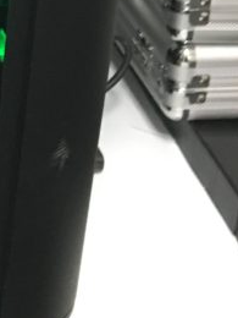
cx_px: -217
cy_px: -38
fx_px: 1045
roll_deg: +0.2
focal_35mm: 114
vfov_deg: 16.7
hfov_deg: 11.8
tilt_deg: -22.7
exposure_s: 1/30
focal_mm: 4.15
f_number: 2.2
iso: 125
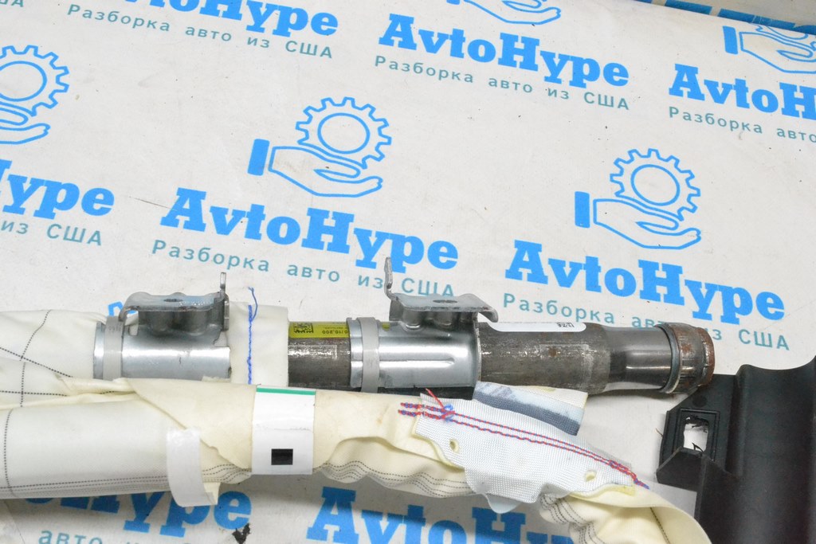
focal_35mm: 44
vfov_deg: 30.9
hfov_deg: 45.0
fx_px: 986
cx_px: 408
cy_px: 272
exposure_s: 1/100
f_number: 13
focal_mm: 29
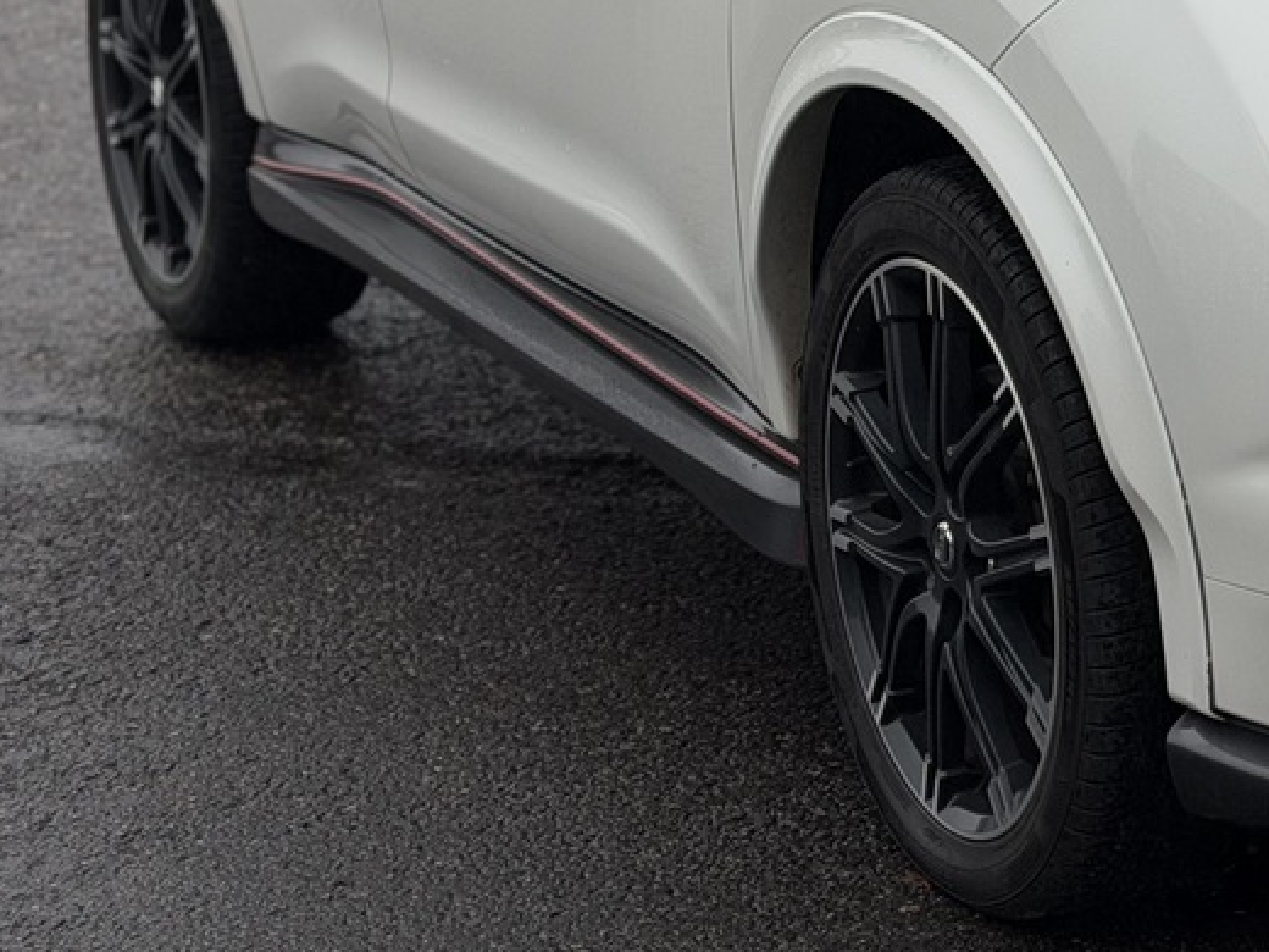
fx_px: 4876
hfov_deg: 14.3
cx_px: 1547
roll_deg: +2.6
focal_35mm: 133
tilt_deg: -9.7
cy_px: -34
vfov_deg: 11.0
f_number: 1.78
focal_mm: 6.76
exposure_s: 1/606
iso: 64
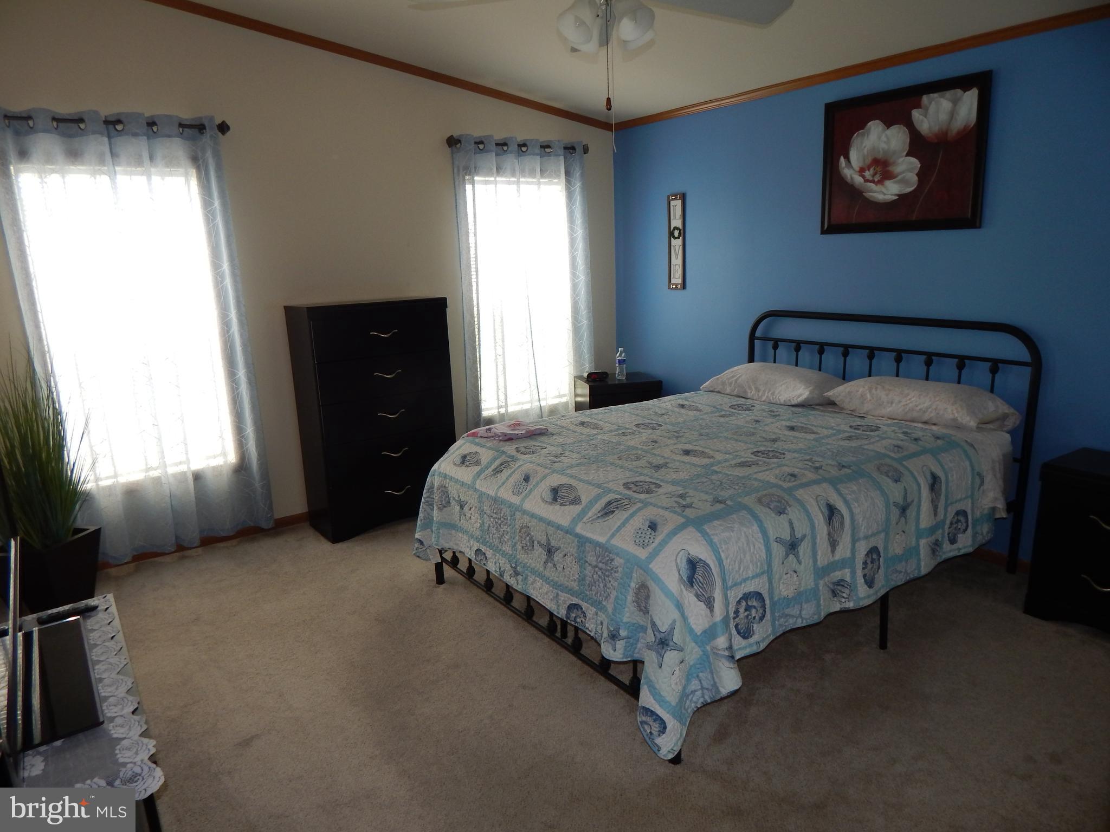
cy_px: 416
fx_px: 705
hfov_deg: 76.4
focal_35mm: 22
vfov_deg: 61.1
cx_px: 555
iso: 125
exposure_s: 1/100
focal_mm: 4
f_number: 3
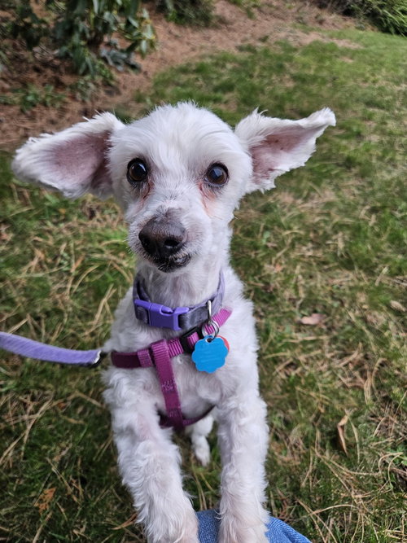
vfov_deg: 73.9
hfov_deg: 58.9
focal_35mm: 23
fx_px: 361
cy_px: 272
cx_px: 204
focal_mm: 5.4
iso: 100
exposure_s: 1/180
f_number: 1.8
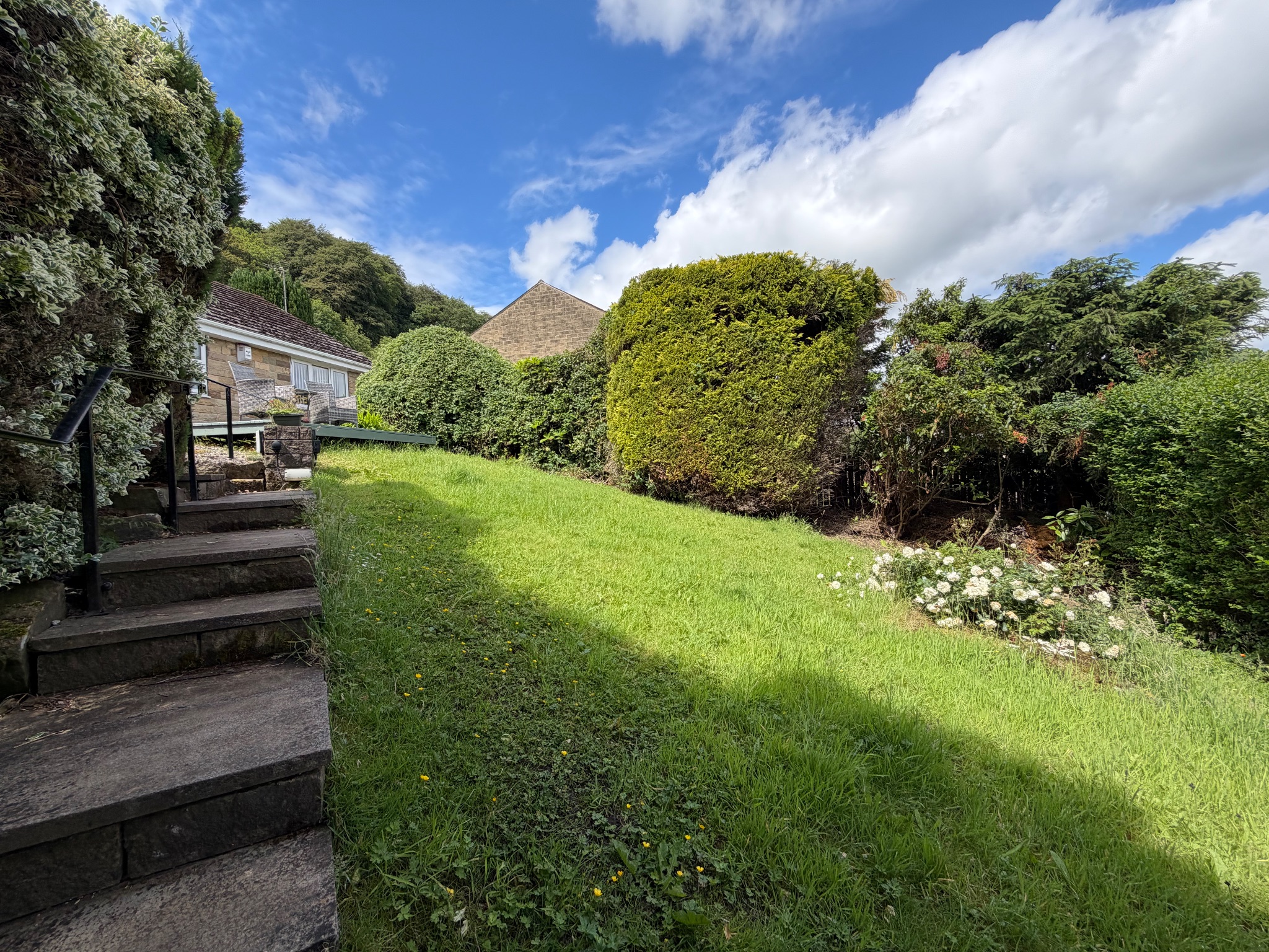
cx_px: 634
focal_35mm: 14
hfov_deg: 102.1
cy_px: 476
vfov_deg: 85.7
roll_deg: +2.7
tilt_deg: -2.3
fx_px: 513
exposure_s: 1/717
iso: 40
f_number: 2.2
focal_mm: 2.22
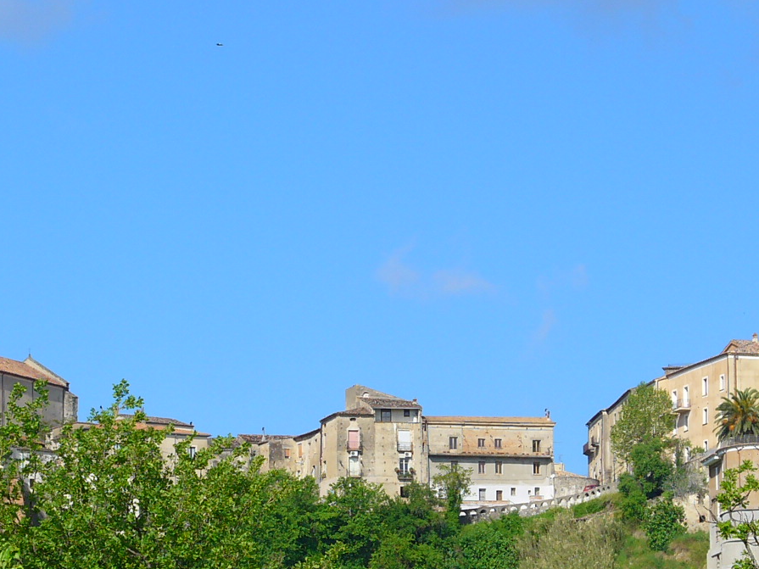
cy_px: 487
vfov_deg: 8.0
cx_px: 383
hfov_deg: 10.6
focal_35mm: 186
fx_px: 4078
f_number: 7
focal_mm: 17.2
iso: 64
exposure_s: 1/200
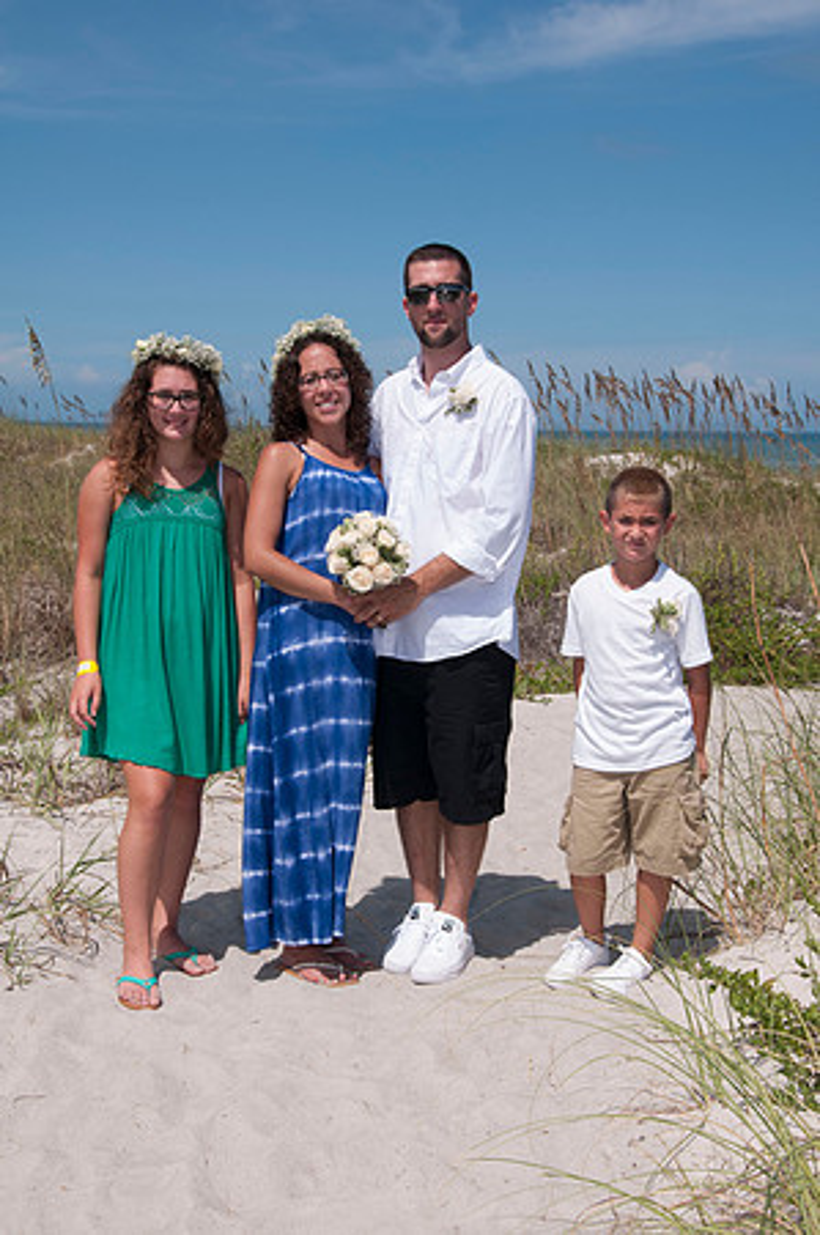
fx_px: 1798
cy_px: 618
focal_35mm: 52
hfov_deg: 25.7
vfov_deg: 37.9
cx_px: 410
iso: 100
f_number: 11
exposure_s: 1/250
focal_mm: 35
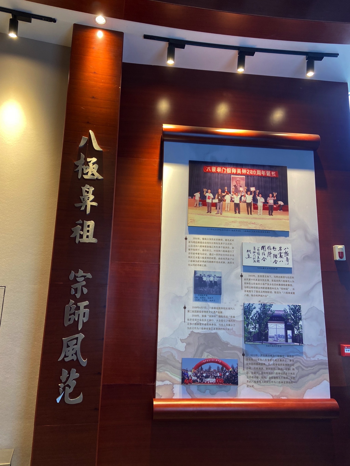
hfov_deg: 53.1
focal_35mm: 26
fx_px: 351
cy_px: 233
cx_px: 175
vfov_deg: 67.3
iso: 80
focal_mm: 4.25
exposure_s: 1/100
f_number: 1.8
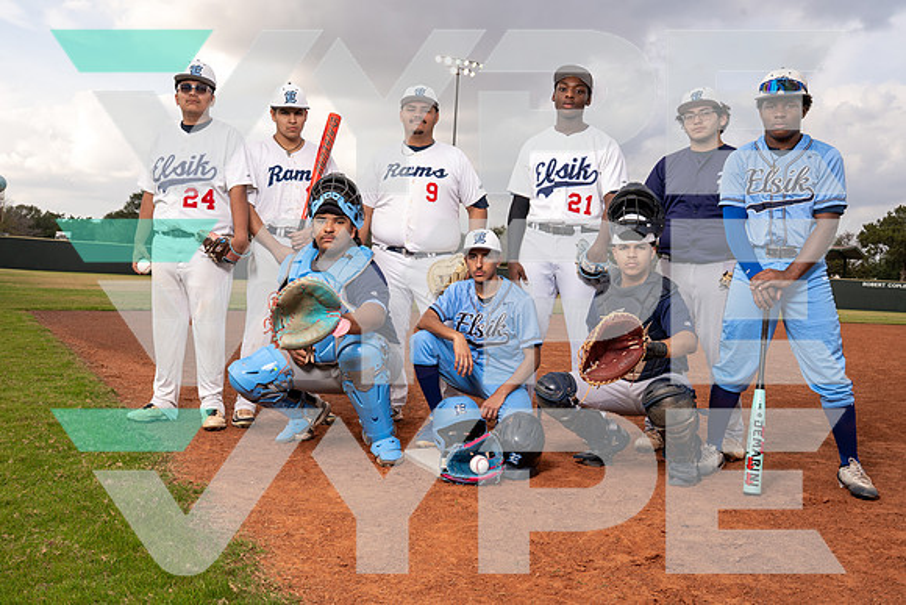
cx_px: 453
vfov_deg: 38.9
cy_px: 302
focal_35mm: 34
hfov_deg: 55.8
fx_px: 856
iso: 250
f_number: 10
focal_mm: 34
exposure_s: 1/250
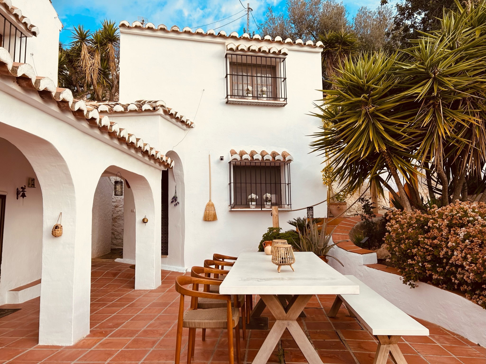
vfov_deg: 53.0
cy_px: 182
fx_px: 365
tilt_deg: +6.7
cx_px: 243
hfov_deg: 67.3
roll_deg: +1.6
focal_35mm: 26
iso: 50
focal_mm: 5.7
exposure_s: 1/2299
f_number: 1.5
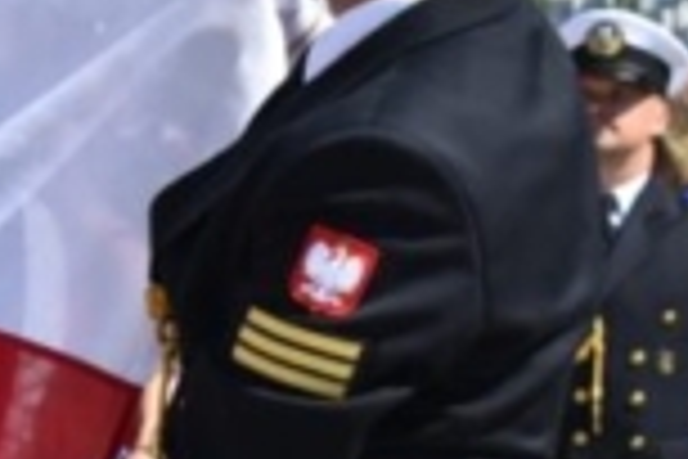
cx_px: -324
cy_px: 252
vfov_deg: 4.6
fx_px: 5771
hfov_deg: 6.7
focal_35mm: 302
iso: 400
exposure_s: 1/1600
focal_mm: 48
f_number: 6.3
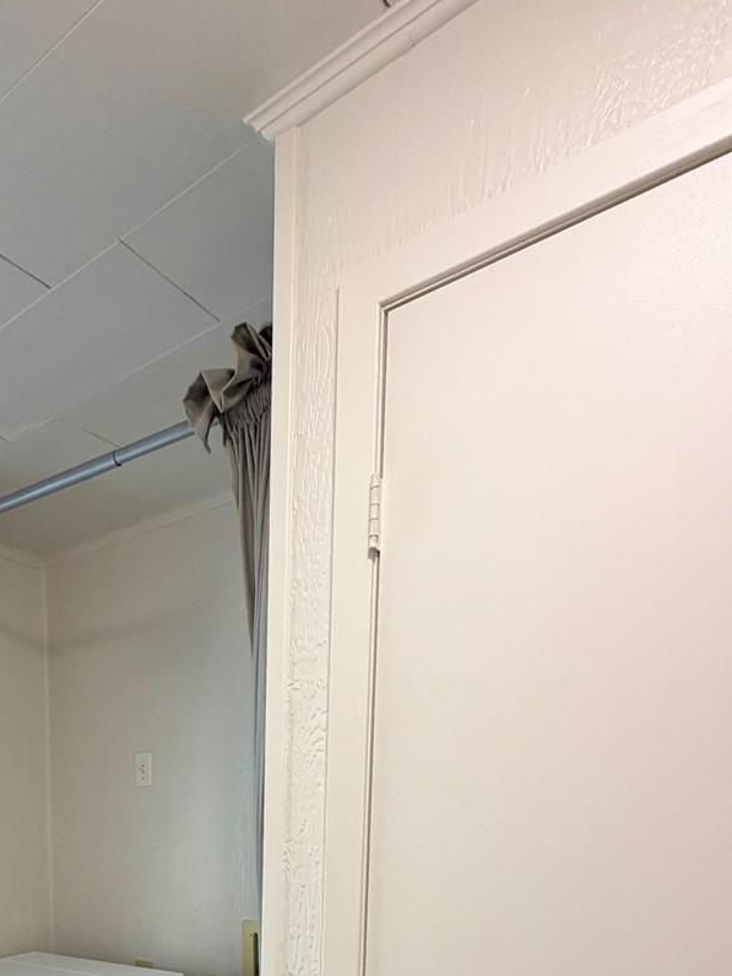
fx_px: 761
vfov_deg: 54.1
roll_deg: +1.5
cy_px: 932
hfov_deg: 47.0
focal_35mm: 27
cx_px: 93
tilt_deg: -8.5
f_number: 2.2
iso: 250
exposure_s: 1/120
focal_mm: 2.22
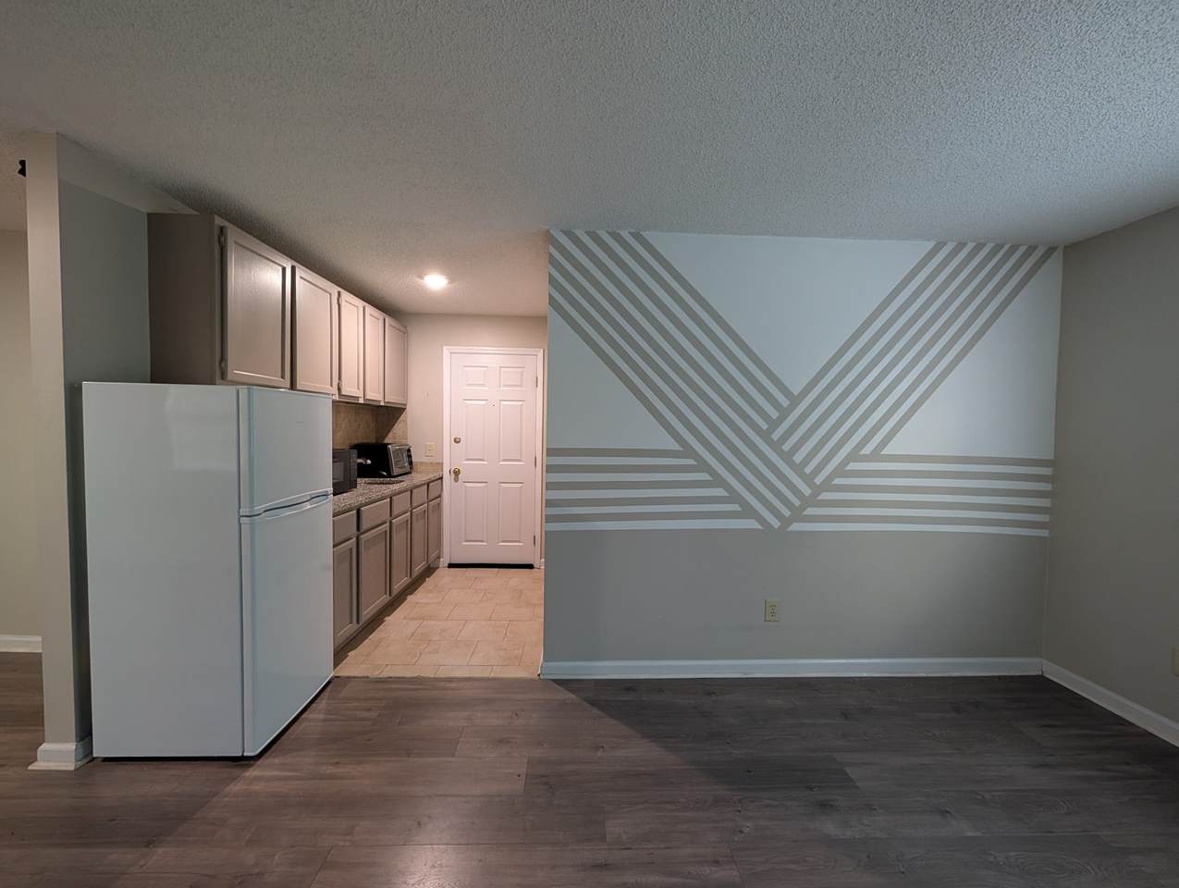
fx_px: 409
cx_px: 590
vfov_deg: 94.6
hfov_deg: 110.5
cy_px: 444
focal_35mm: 12
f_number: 1.7
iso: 233
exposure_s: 1/24
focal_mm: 2.02
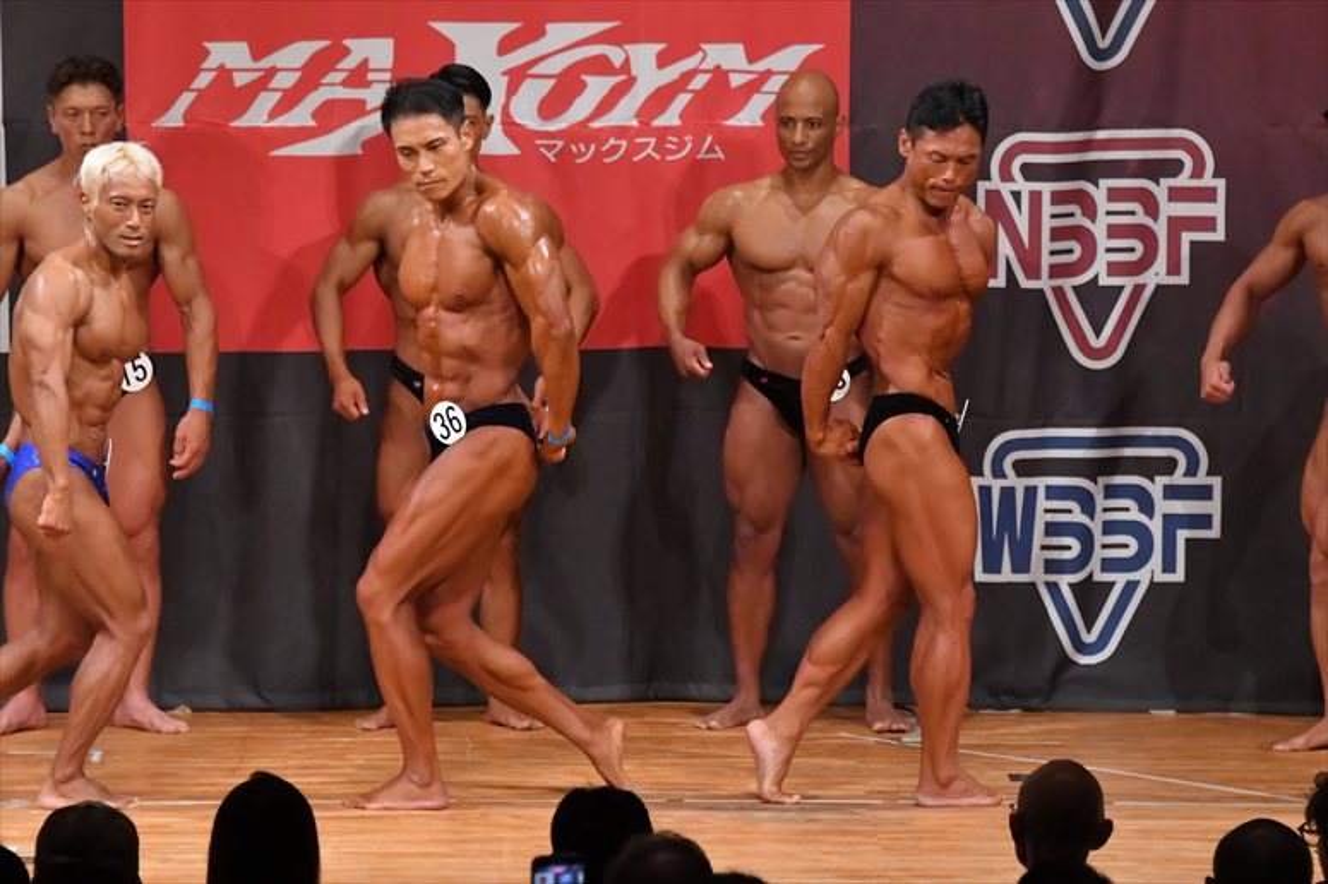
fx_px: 9955
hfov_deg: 7.6
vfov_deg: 5.1
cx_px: 664
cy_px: 442
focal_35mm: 270
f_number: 5.6
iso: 9000
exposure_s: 1/400
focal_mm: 180
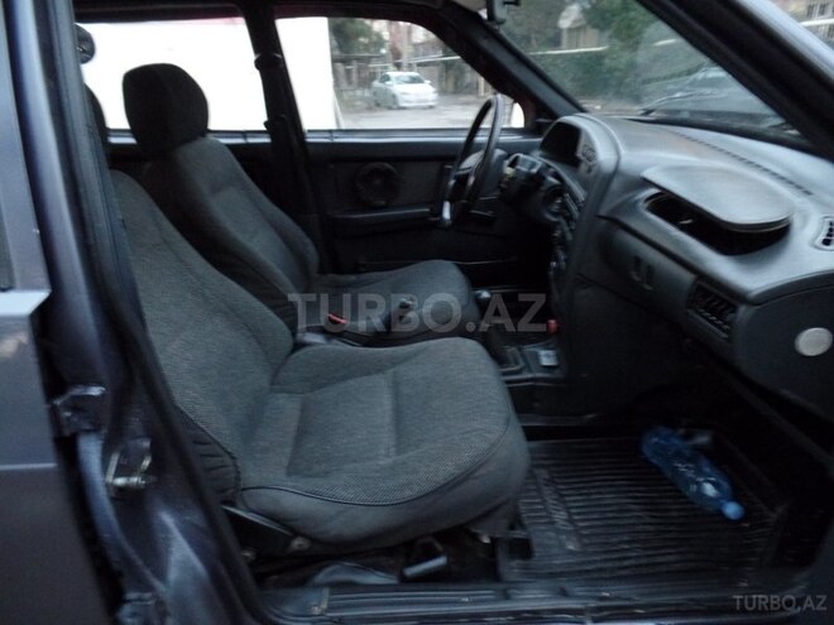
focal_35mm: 23
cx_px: 417
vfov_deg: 58.9
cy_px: 312
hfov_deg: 73.9
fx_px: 554
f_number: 2.8
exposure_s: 1/8
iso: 800
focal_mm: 4.1
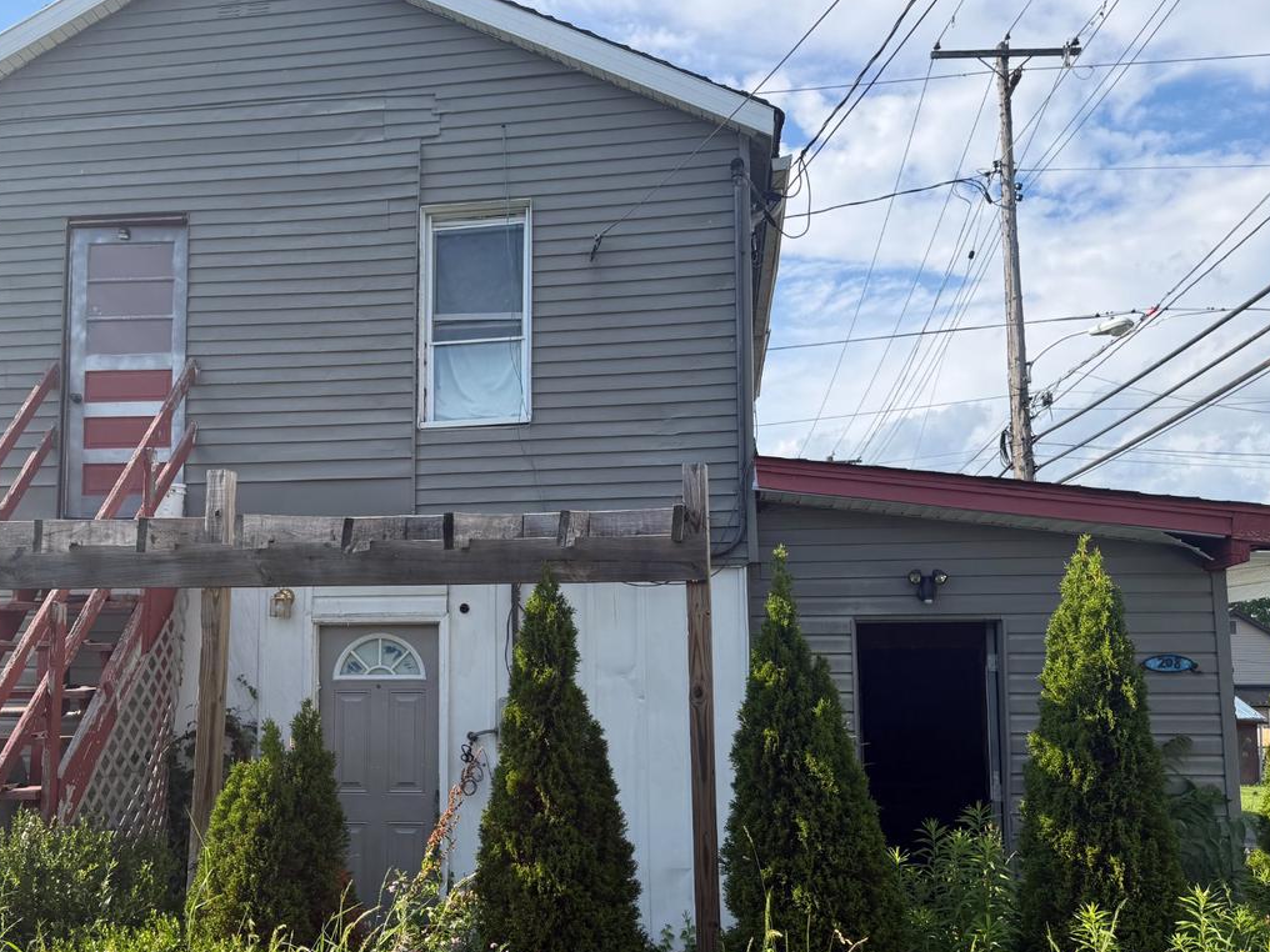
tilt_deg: +4.3
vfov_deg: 41.5
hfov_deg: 53.5
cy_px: 585
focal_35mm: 34
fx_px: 1247
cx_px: 501
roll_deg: +0.9
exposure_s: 1/2445
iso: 80
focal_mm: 6.76
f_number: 1.78
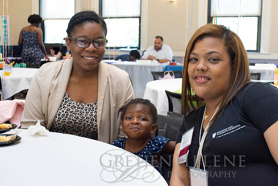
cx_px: 122
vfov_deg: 25.1
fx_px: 416
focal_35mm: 54
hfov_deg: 36.9
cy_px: 82
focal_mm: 32
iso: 2000
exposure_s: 1/125
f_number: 5.6
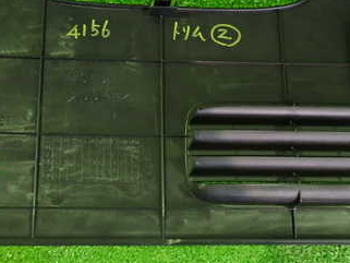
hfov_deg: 34.2
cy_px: 86
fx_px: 566
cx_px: 141
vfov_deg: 26.0
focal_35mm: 56
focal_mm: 5.4
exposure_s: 1/20
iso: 800
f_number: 2.3
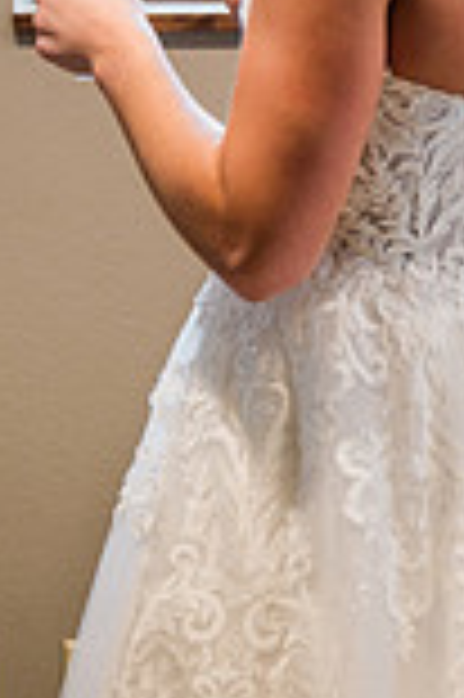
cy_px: 90
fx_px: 3488
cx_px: 83
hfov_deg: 7.6
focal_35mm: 180
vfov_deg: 11.4
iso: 500
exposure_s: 1/125
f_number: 2.8
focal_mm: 62
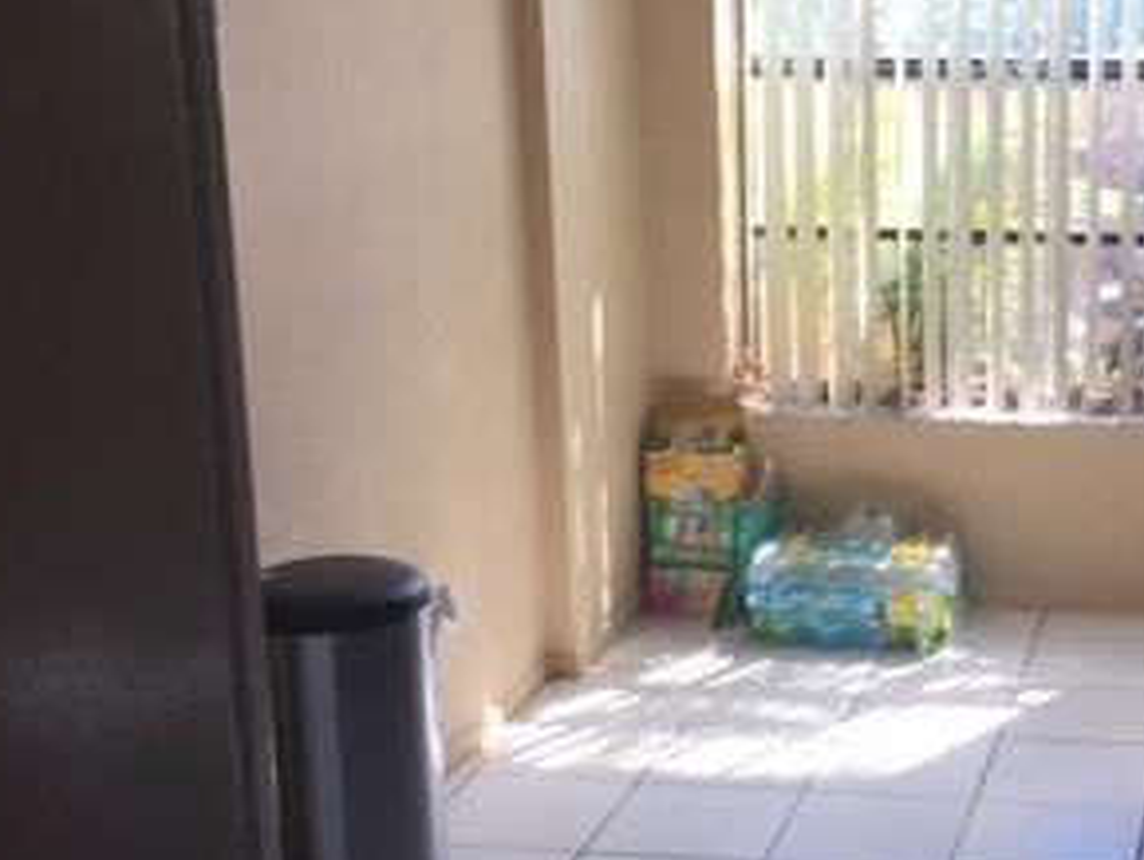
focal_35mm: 64
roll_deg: -1.1
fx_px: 2117
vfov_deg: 23.0
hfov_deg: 29.1
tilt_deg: -13.1
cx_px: 1018
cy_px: 469
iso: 32
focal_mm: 4.15
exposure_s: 1/60
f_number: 2.2
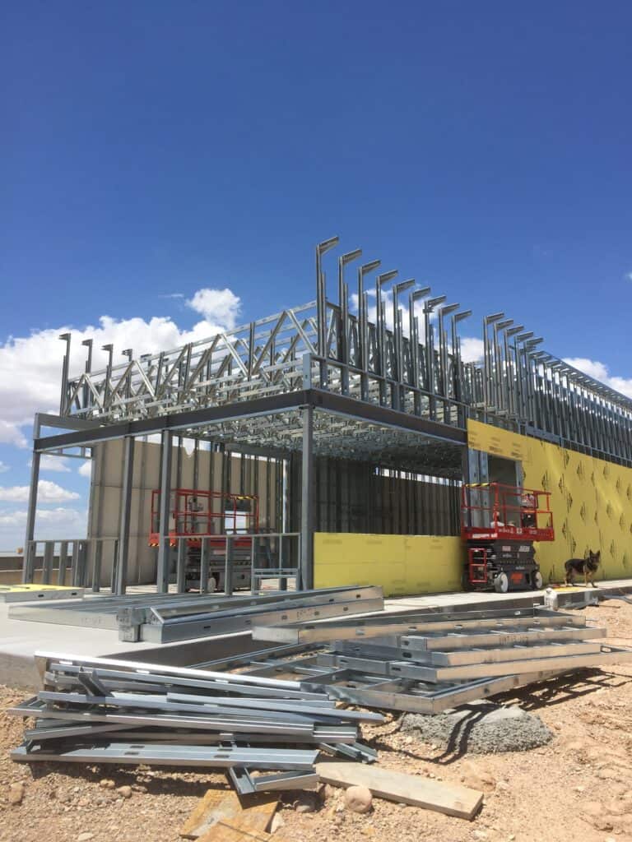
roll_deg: +0.5
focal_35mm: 29
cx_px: 316
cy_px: 421
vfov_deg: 61.7
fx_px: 706
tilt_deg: +10.0
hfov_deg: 48.2
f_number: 2.2
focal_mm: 4.15
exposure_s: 1/2639
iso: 32
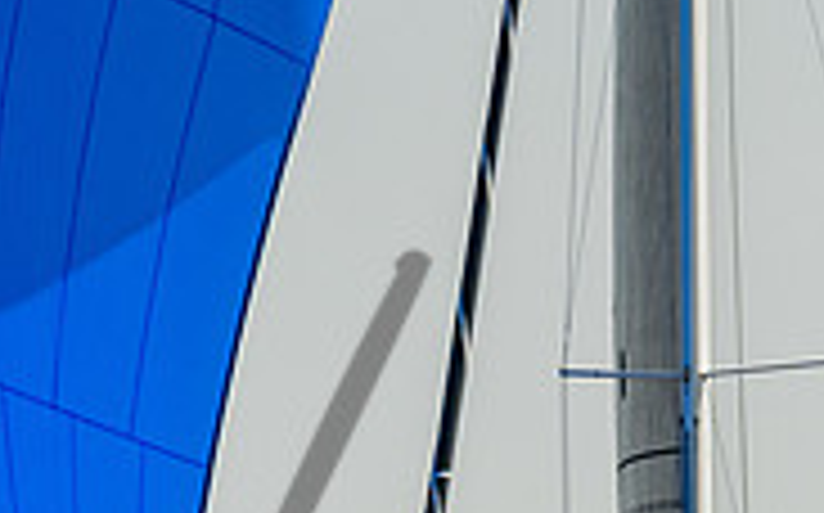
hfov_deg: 2.3
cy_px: 806
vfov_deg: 1.4
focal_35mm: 914
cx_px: 651
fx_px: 20507
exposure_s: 1/1000
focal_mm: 200
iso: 320
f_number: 6.3
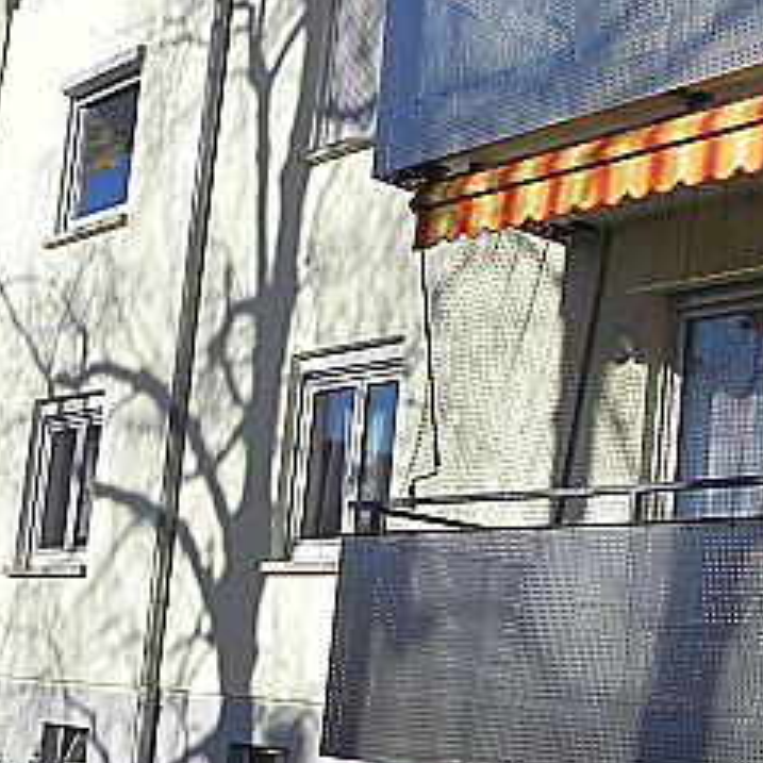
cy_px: 563
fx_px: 1521
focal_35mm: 61
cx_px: 785
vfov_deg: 27.8
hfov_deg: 26.5
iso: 160
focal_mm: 5.9
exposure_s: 1/457
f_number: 7.1
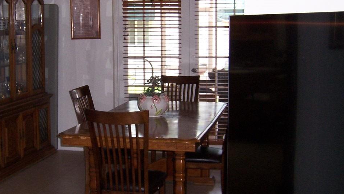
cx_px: 128
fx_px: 538
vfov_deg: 20.4
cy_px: 89
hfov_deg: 35.2
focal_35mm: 59
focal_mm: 5.5
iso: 140
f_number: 2.8
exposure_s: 1/60
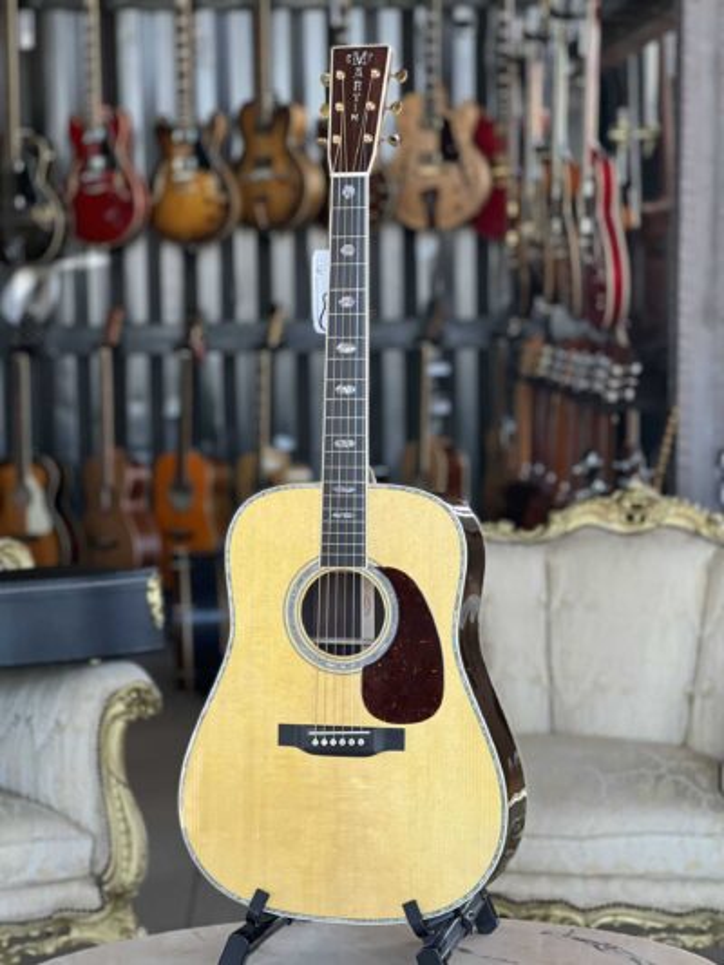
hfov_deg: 19.1
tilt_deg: -4.2
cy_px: 482
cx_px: 362
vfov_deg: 25.3
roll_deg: +1.1
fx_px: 2146
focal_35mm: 77
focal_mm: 9
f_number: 2.8
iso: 160
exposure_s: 1/121
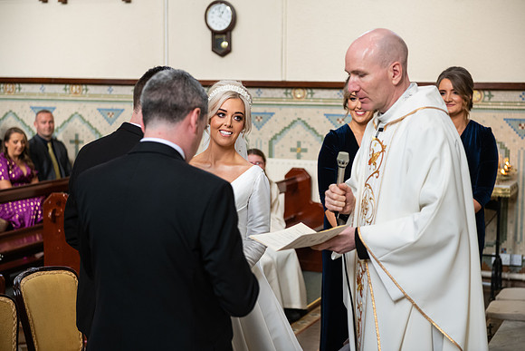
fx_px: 1021
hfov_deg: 28.8
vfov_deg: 19.5
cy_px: 176
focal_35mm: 70
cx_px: 262
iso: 1000
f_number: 3.5
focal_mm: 70
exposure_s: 1/320
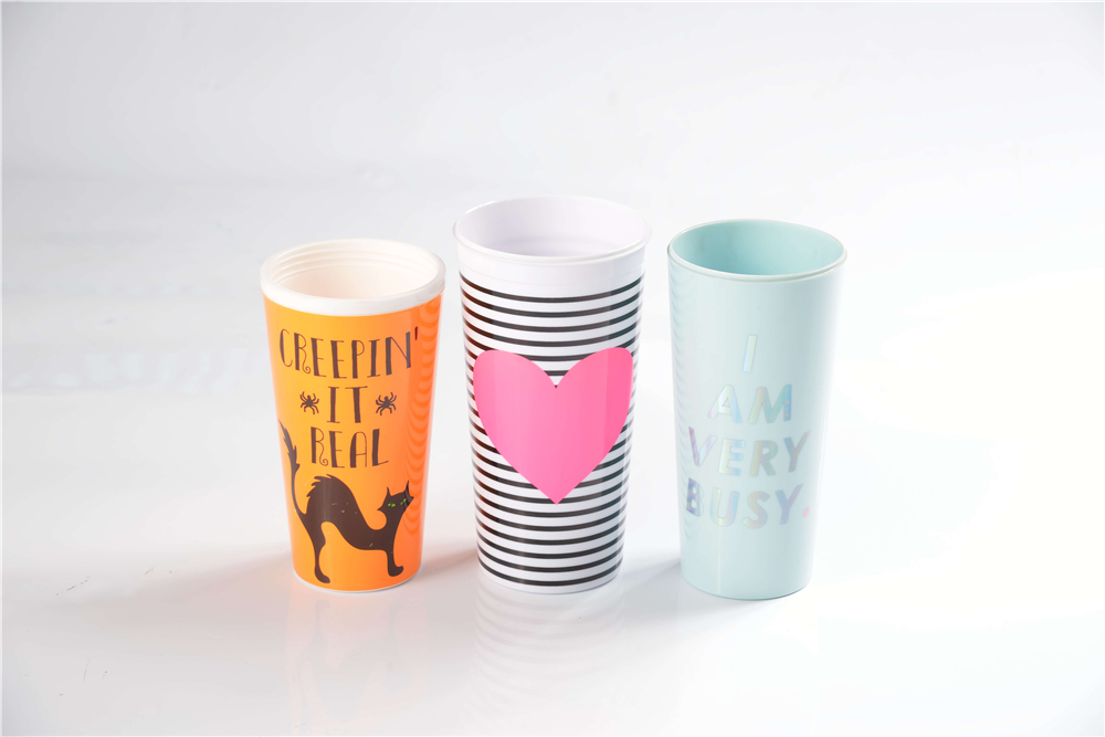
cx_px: 552
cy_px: 368
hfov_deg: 19.5
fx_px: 3223
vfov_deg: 13.0
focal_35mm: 105
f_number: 9
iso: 100
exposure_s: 1/100
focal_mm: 105
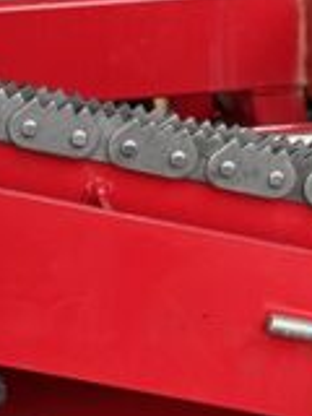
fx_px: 1851
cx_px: -26
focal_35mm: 154
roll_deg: +2.9
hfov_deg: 9.5
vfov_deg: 12.7
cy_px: 39
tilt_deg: -14.2
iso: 80
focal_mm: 6.86
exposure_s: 1/125
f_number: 1.78
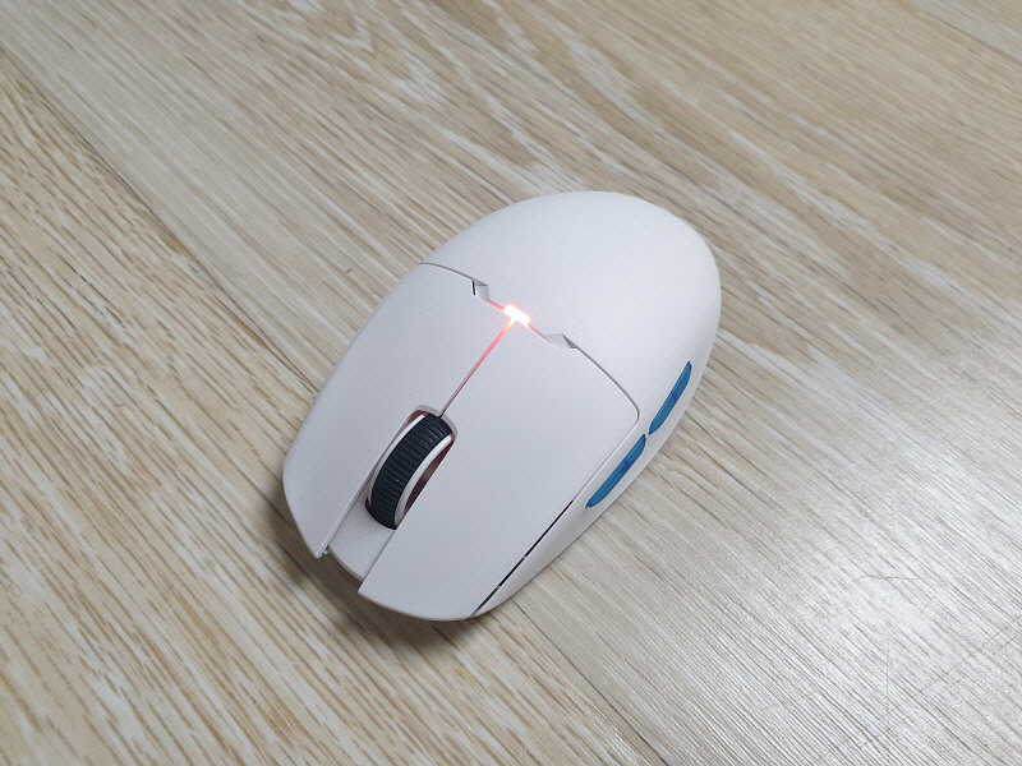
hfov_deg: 67.3
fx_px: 768
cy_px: 383
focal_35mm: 26
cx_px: 511
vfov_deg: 53.1
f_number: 2.4
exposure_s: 1/60
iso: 250
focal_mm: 4.3
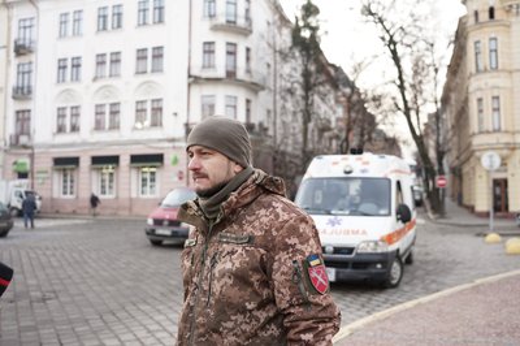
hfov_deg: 54.5
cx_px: 260
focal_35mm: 35
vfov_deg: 37.8
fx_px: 505
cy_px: 173
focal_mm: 35
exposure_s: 1/200
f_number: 2.8
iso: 160
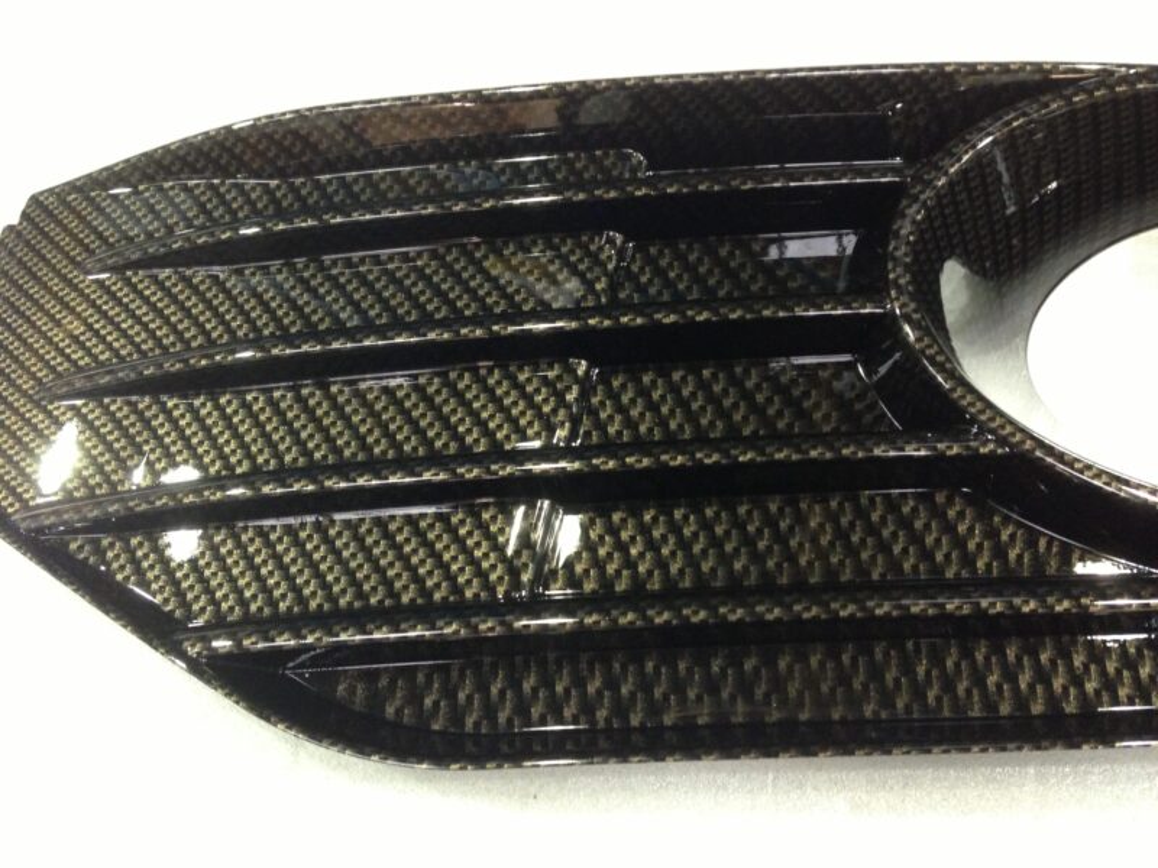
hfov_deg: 55.4
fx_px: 1104
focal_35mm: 33
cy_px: 434
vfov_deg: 42.9
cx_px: 579
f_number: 2.4
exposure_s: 1/20
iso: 200
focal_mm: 4.13
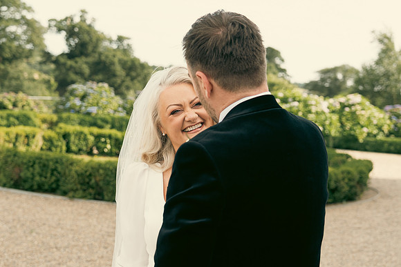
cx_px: 200
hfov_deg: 30.5
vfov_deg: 20.6
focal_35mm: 66
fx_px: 735
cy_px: 134
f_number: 3.5
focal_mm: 44
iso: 125
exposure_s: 1/400
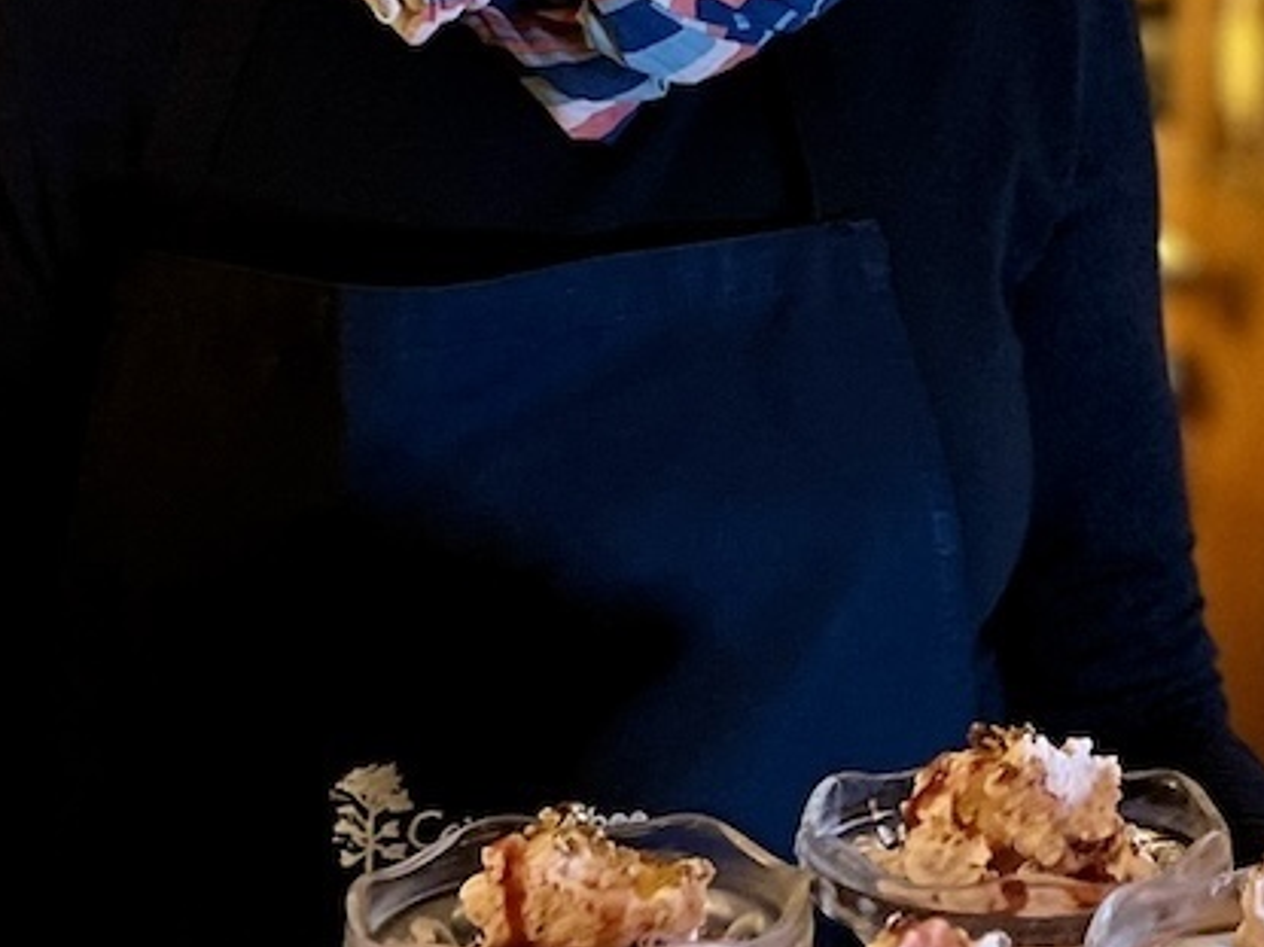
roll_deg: -0.1
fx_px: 3431
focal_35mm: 94
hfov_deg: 20.8
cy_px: 303
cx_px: 804
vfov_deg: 15.7
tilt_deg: -12.8
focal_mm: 5.7
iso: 500
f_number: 1.5
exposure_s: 1/25
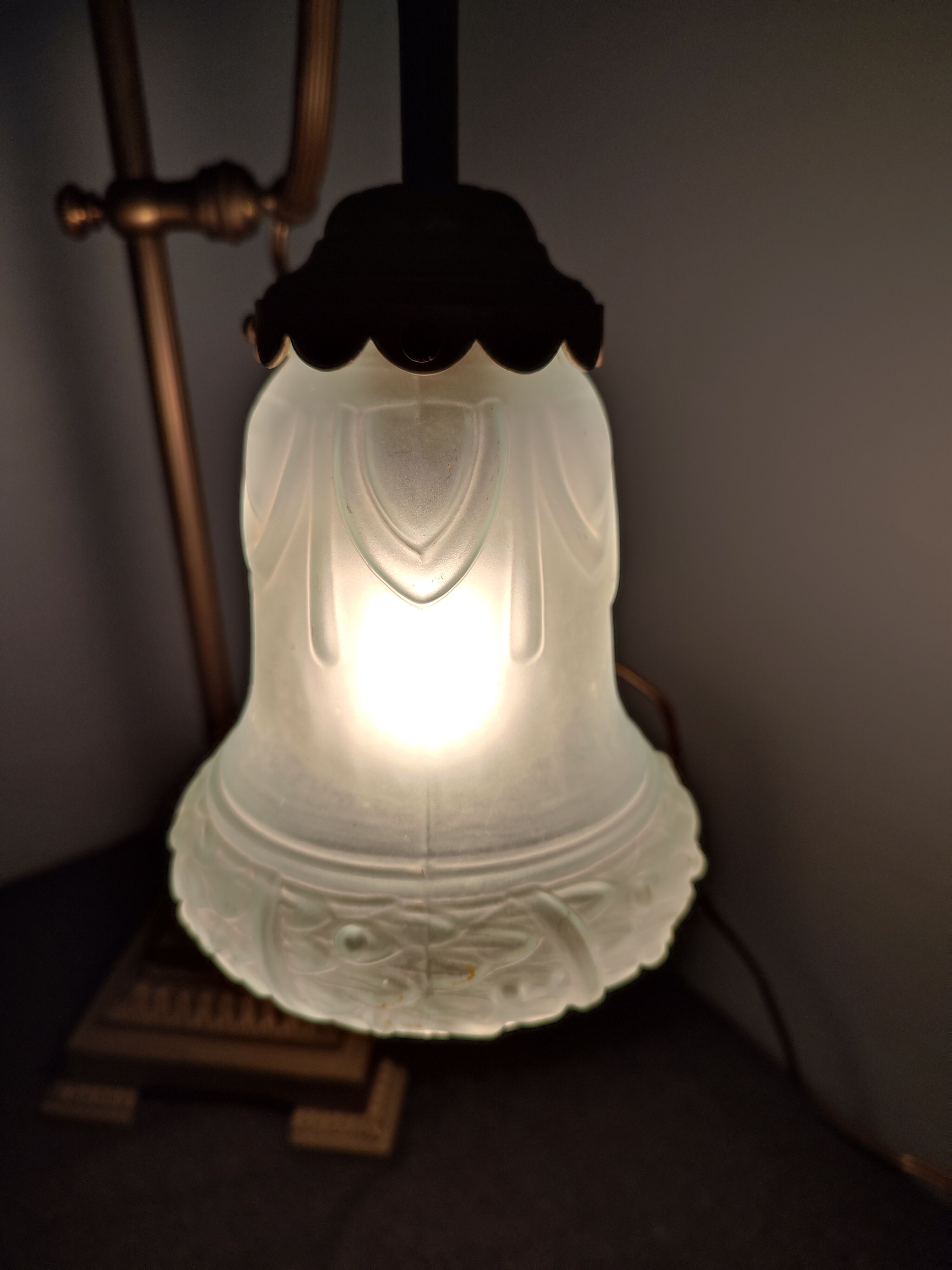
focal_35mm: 24
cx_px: 476
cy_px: 635
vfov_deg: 71.6
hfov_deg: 56.8
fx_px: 880
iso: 104
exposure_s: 1/50
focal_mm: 5.89
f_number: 1.89
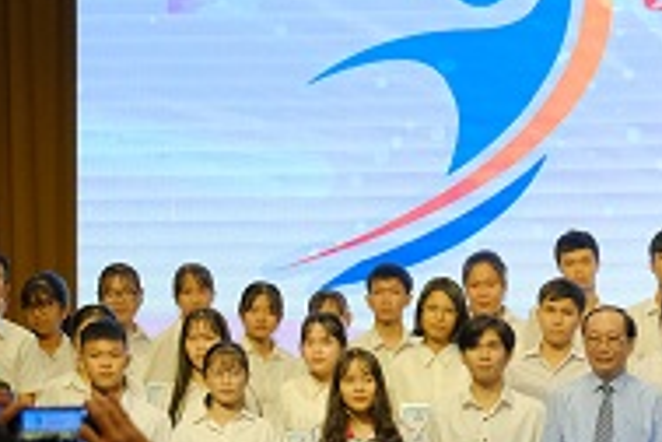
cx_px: 725
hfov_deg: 8.6
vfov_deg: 5.8
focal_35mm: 238
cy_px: 340
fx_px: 4376
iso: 2000
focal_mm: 50
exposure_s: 1/400
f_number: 2.8
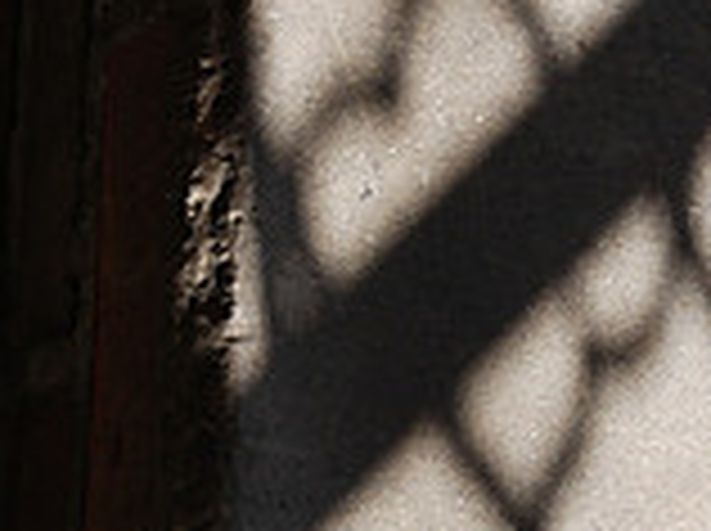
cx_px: -148
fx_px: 3015
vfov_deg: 9.9
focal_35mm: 147
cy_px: 677
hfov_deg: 13.1
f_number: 7.1
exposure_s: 1/125
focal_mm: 20
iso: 100
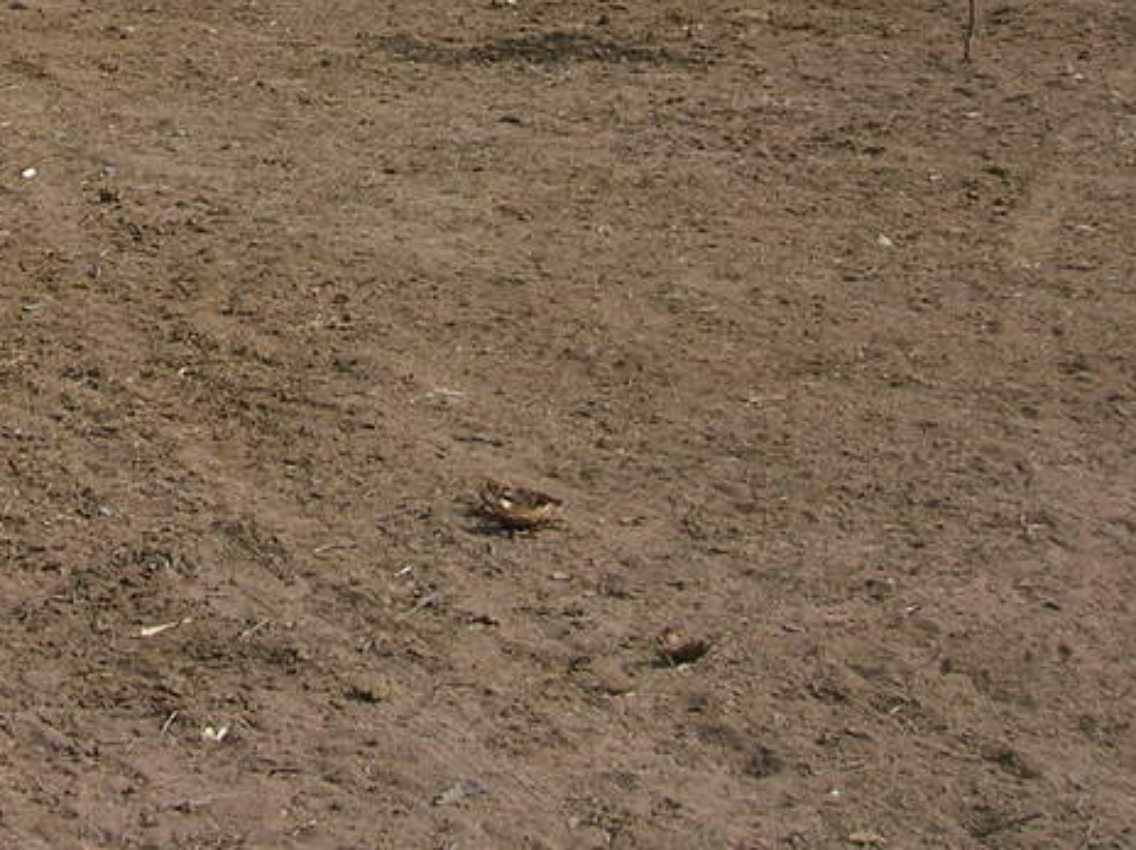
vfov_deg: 18.9
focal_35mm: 75
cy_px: -71
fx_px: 2459
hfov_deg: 25.0
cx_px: 61
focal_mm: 5.7
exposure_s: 1/558
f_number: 4.9
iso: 50
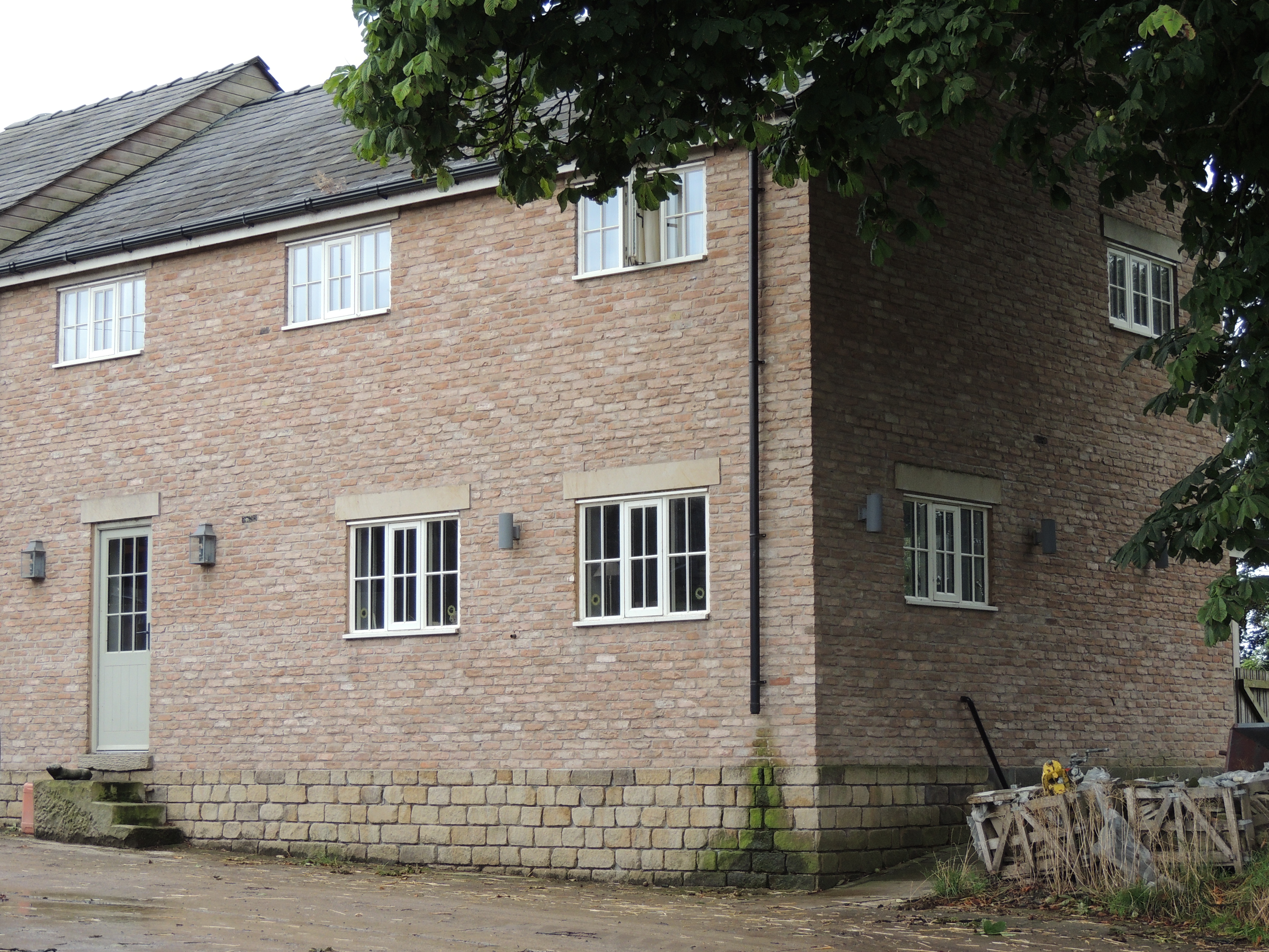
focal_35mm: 70
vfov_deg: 21.0
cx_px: 634
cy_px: 476
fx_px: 2566
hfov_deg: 27.8
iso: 220
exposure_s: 1/60
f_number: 3.9
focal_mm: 12.4
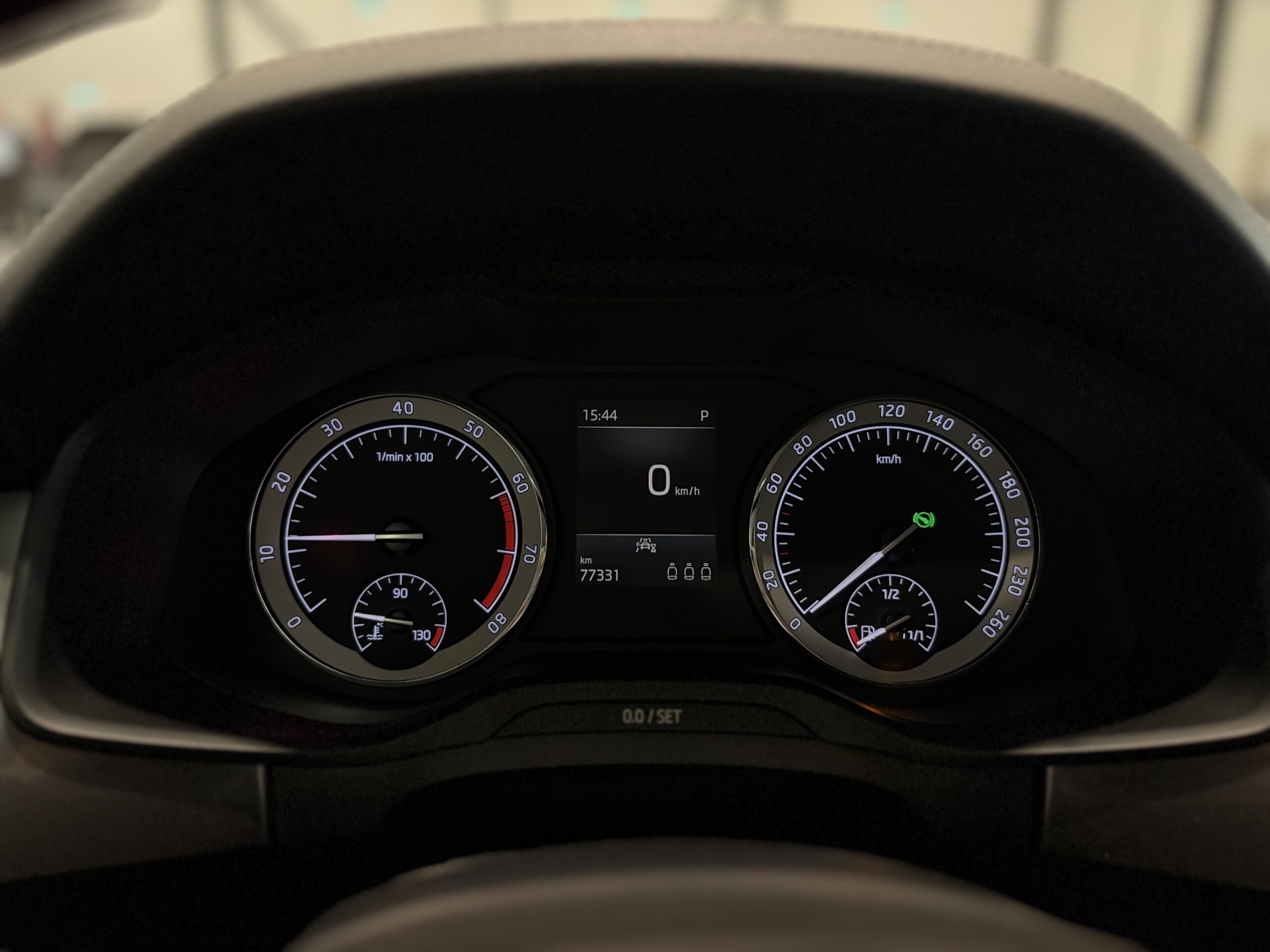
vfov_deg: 53.1
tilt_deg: -17.6
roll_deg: -0.3
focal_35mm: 26
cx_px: 635
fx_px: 954
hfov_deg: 67.3
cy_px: 476
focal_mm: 5.96
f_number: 1.6
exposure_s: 1/49
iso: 500
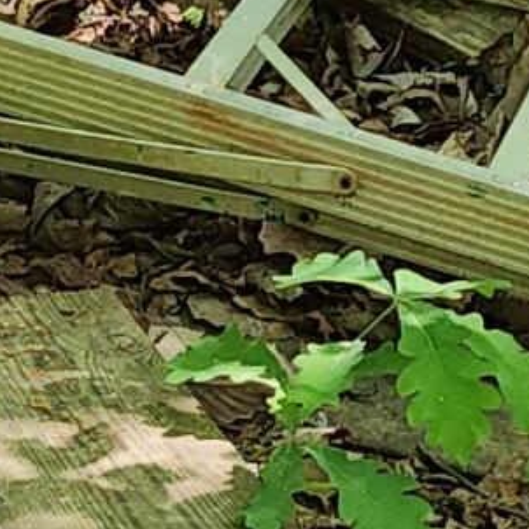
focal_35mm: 202
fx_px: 3492
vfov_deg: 7.9
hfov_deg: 8.4
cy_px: -832
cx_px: 829
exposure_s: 1/120
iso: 16
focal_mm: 6.4
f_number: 1.8
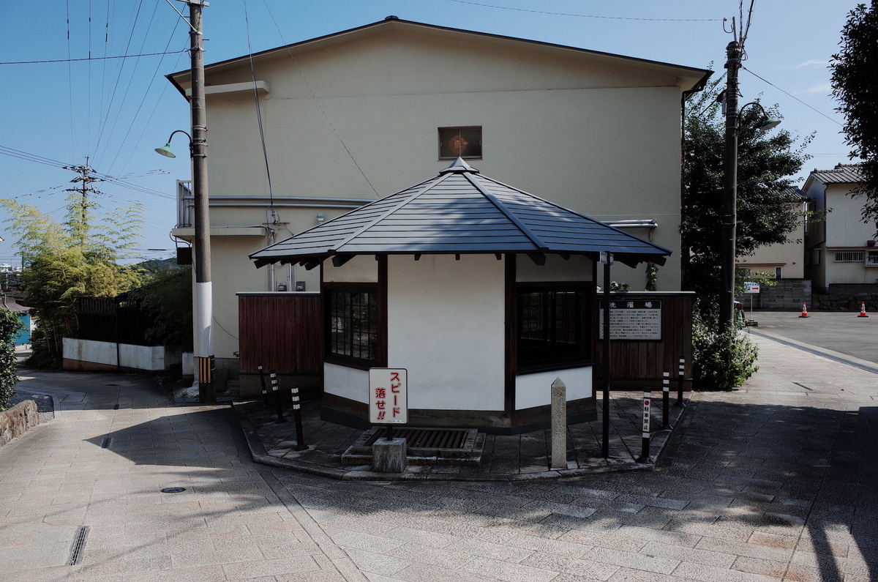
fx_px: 682
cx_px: 439
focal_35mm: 28
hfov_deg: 65.6
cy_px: 291
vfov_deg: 46.2
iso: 100
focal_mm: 18.3
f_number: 4
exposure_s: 1/1000
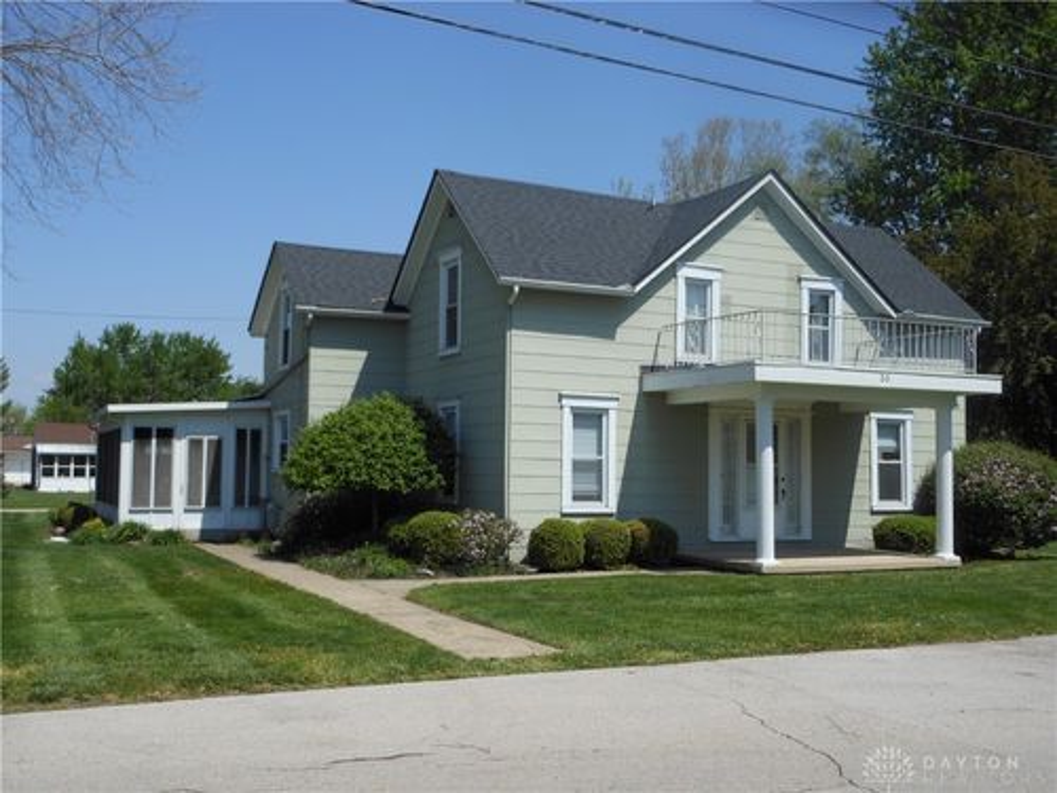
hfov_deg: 47.9
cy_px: 396
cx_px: 528
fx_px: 1191
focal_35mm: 39
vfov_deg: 36.8
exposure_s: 1/800
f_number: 4.3
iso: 80
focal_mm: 6.9
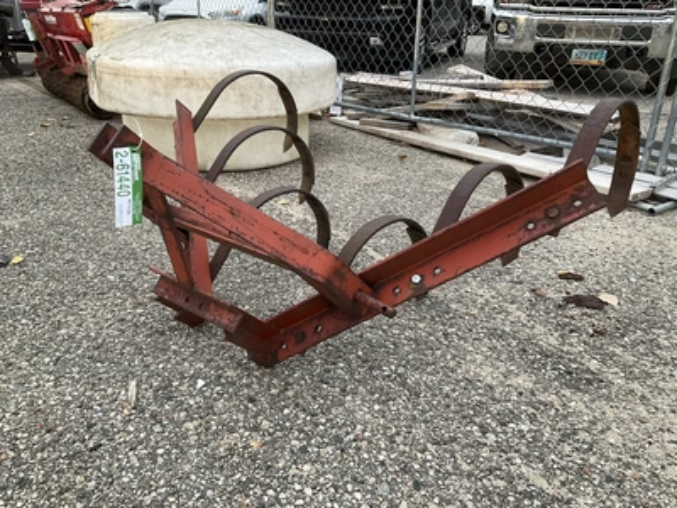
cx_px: 338
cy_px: 254
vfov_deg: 48.2
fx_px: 567
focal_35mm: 29
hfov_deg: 61.7
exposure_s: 1/115
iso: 64
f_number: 1.8
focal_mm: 3
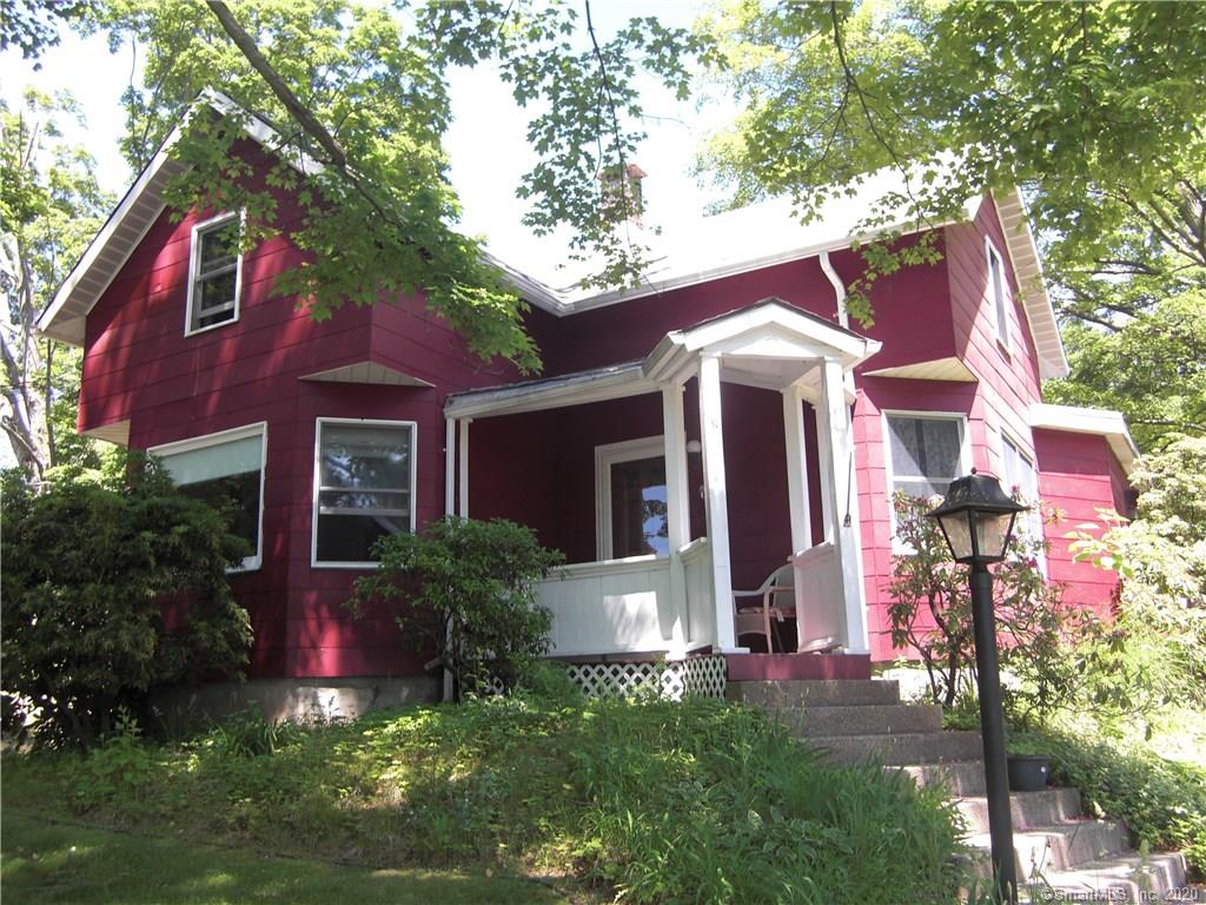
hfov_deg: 55.4
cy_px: 452
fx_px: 1150
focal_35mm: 33
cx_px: 603
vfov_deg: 42.9
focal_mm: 5.8
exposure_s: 1/125
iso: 50
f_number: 2.7
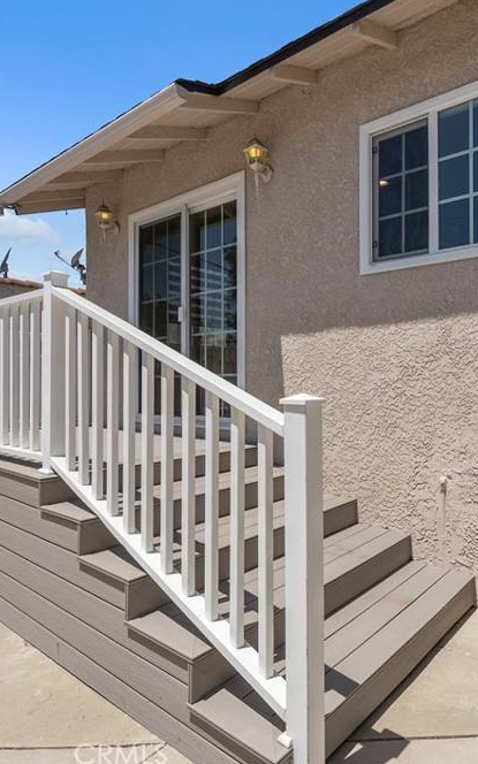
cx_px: 289
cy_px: 378
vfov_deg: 79.6
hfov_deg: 54.6
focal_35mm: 22
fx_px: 459
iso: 100
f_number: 13
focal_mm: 14
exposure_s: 1/400
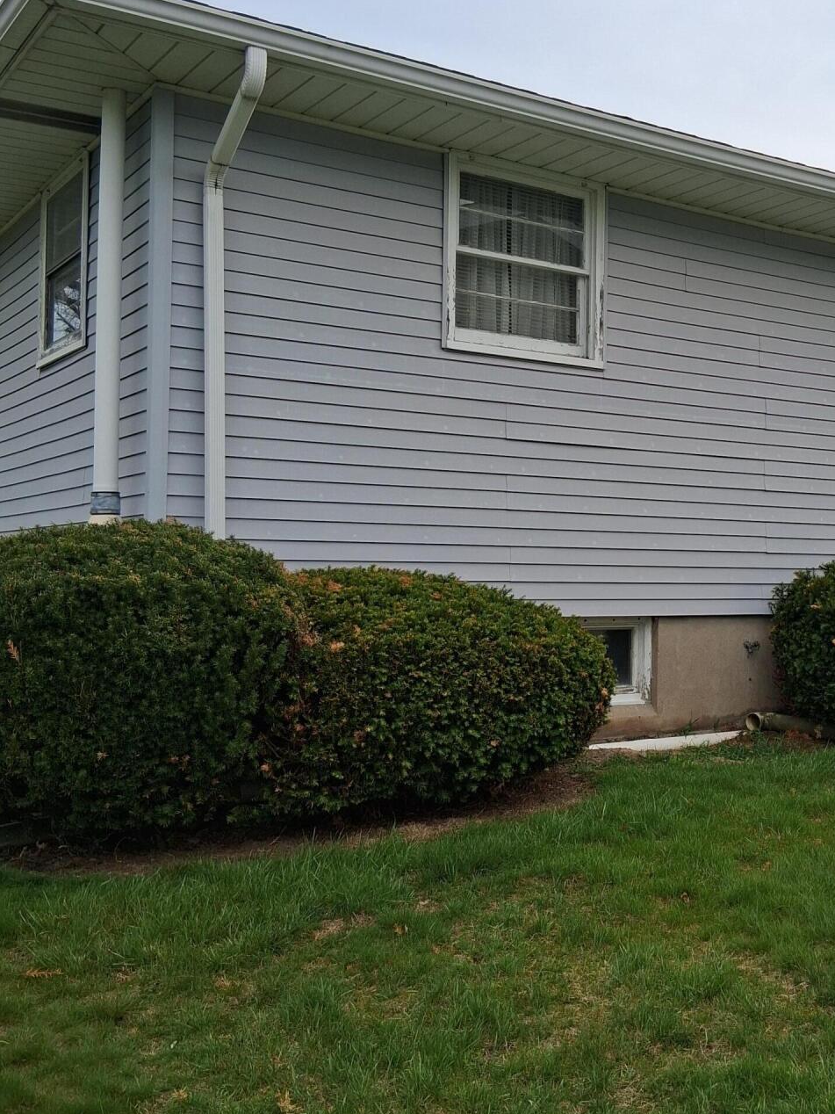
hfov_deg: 34.3
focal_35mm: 41
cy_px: 540
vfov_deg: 45.8
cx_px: 644
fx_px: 1319
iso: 25
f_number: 1.8
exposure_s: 1/533
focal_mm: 3.98
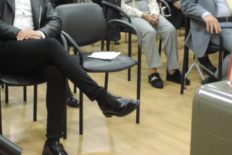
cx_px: 23
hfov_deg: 21.8
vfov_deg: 14.9
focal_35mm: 91
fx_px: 587
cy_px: 15
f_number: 3.4
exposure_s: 1/13
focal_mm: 7.6
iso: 400
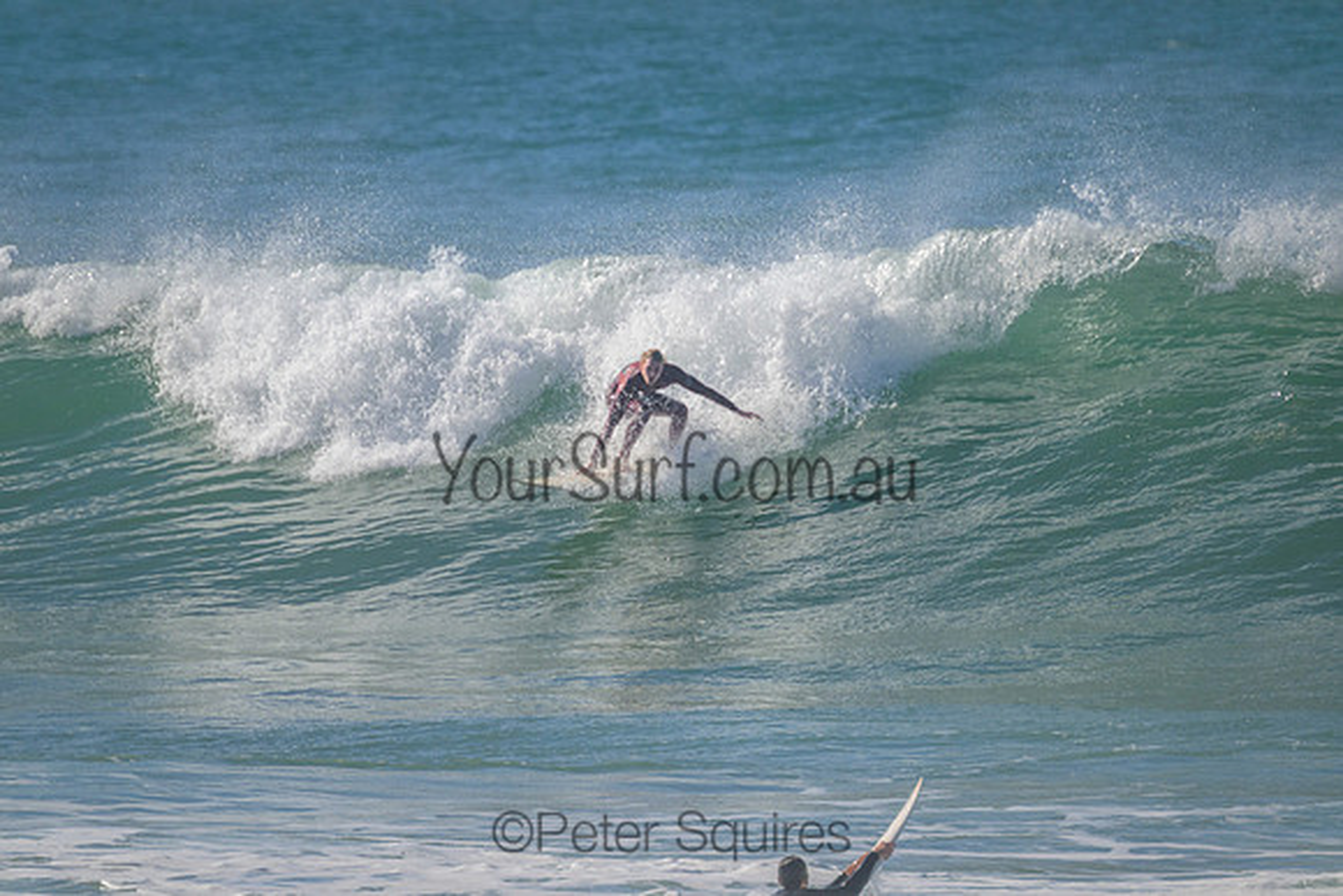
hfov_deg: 2.6
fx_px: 29850
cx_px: 672
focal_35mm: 800
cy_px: 448
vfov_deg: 1.7
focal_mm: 800
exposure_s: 1/2000
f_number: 11
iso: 900
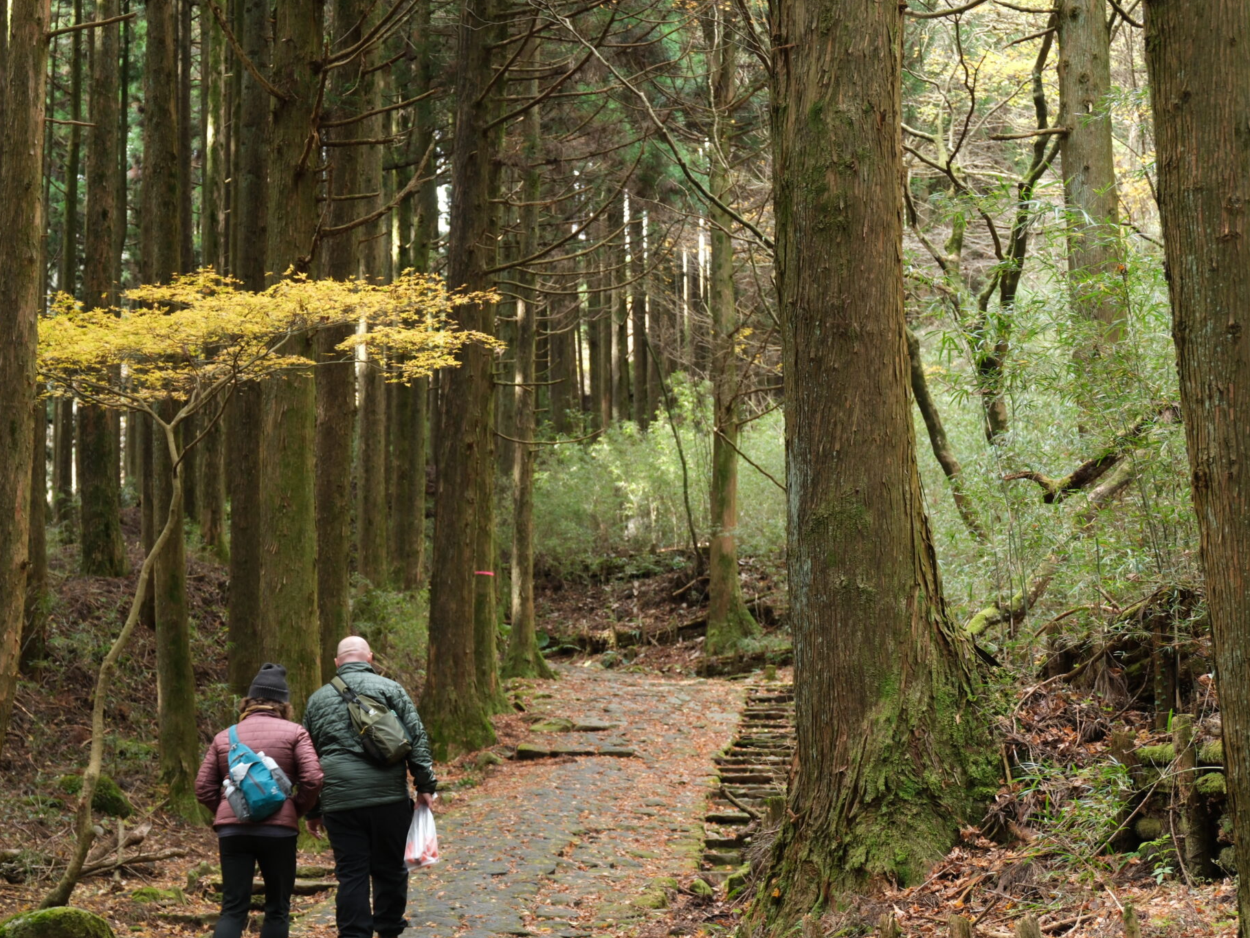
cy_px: 505
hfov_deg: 28.0
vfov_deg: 21.3
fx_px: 2492
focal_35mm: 69
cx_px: 433
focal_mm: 34.3
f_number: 3.9
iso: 500
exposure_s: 1/52
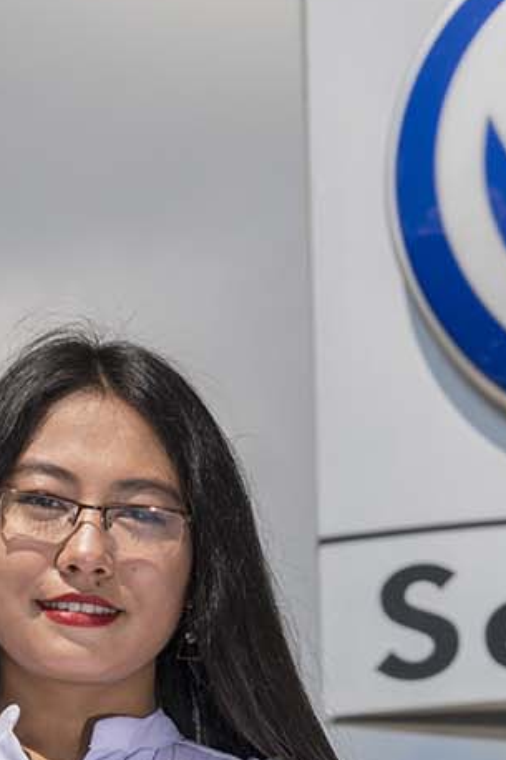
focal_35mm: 308
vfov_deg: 6.6
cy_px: 957
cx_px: 418
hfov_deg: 4.5
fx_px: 6498
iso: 100
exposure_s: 1/200
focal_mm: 98
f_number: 10
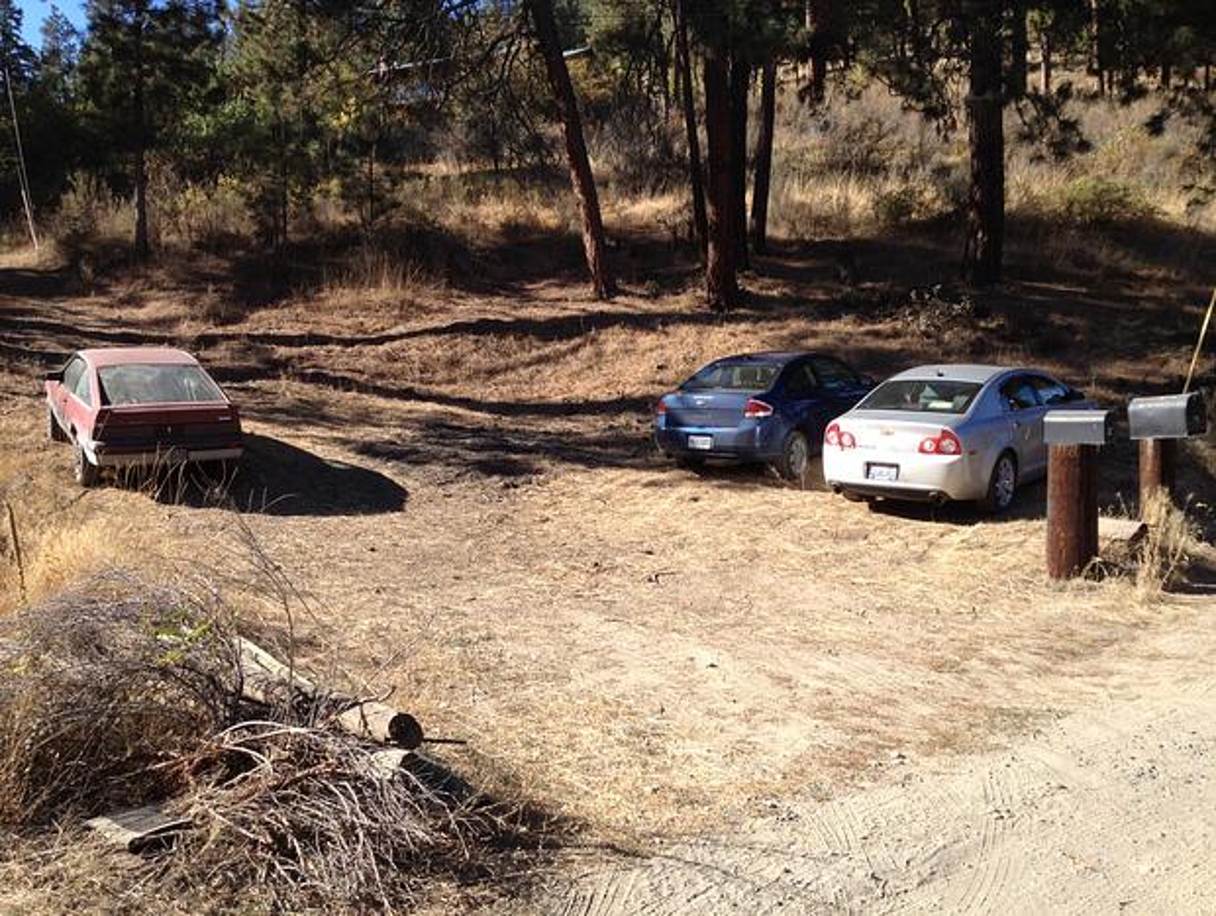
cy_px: 458
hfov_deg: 52.6
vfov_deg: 40.8
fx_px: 1231
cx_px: 608
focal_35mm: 35
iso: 64
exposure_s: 1/800
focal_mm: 4.28
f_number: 2.4
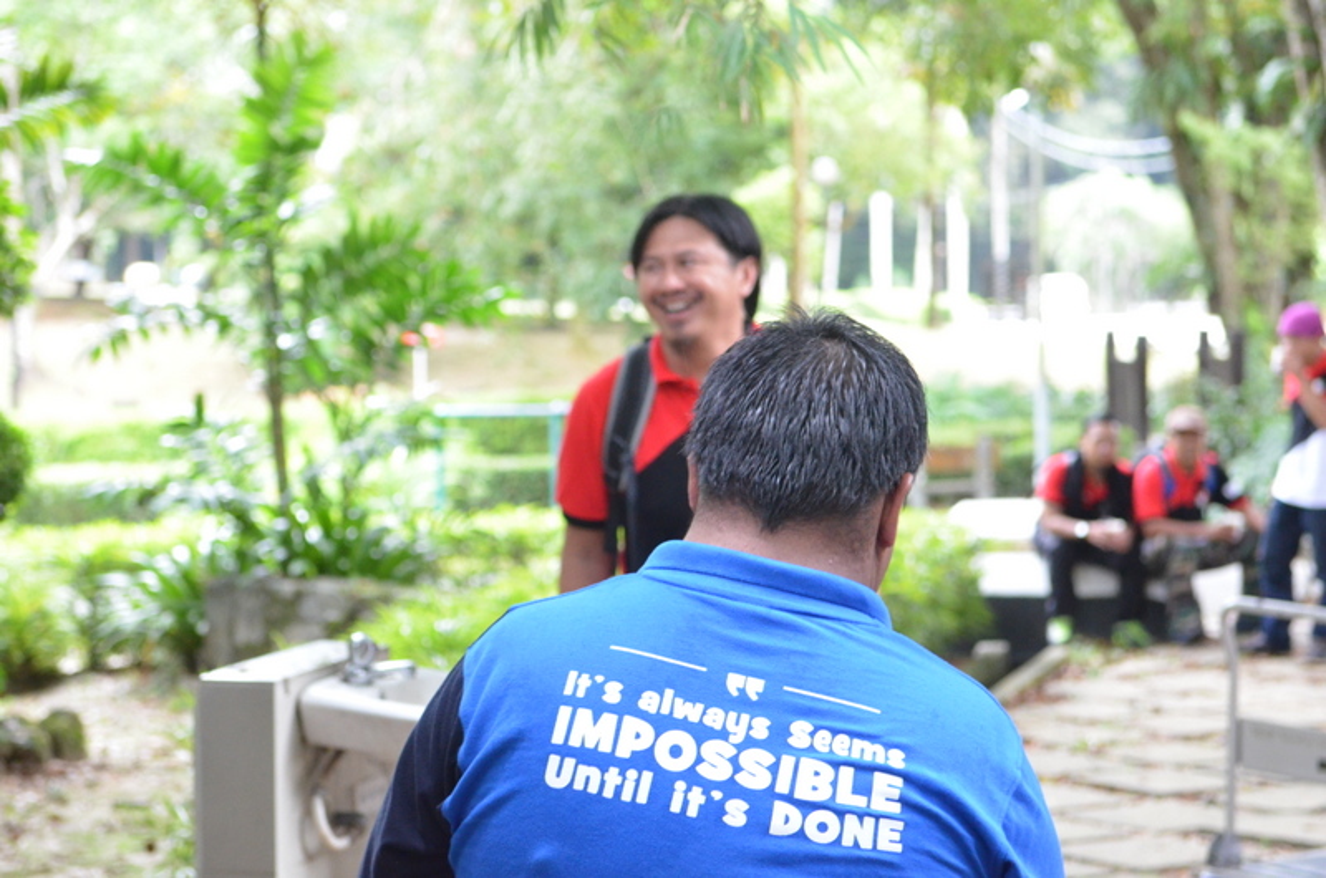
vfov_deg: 16.5
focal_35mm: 82
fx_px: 3033
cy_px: 439
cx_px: 663
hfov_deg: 24.7
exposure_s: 1/125
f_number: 4
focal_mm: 55
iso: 3200
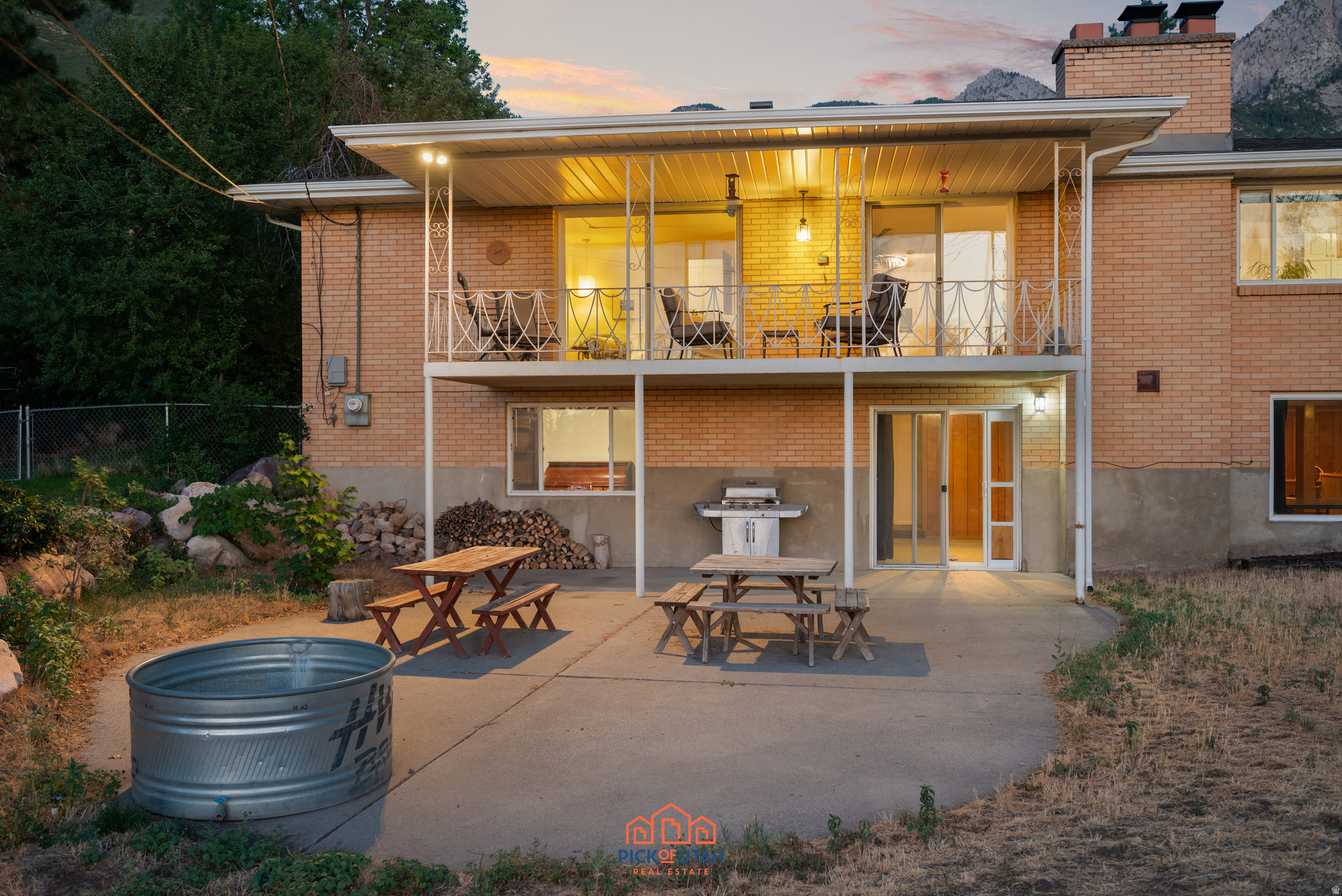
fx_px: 1119
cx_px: 671
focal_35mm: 30
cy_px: 448
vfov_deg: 43.6
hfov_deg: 61.9
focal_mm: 30
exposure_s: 1/2.5
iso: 640
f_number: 4
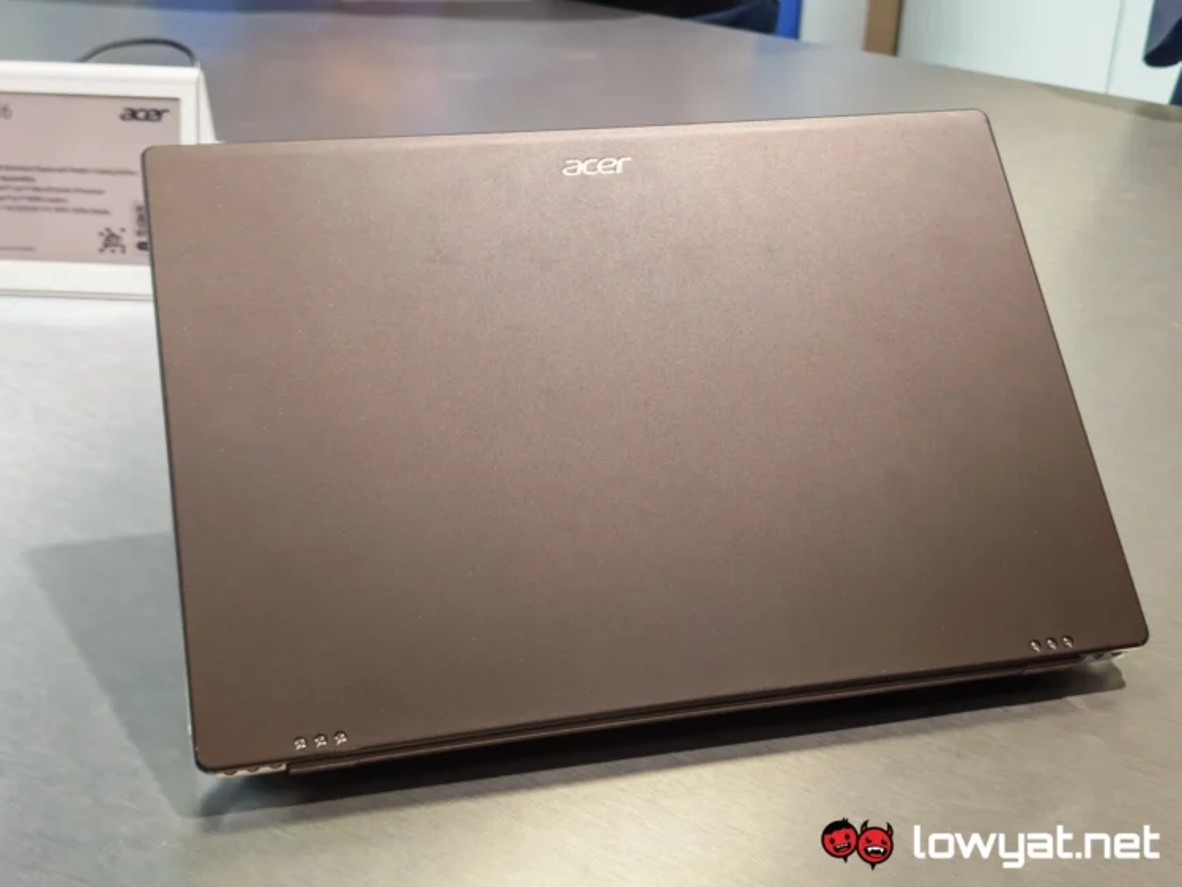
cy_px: 444
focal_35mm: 46
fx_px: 1571
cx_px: 591
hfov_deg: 41.2
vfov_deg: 31.5
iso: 80
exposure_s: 1/60
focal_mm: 5.4
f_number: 1.6
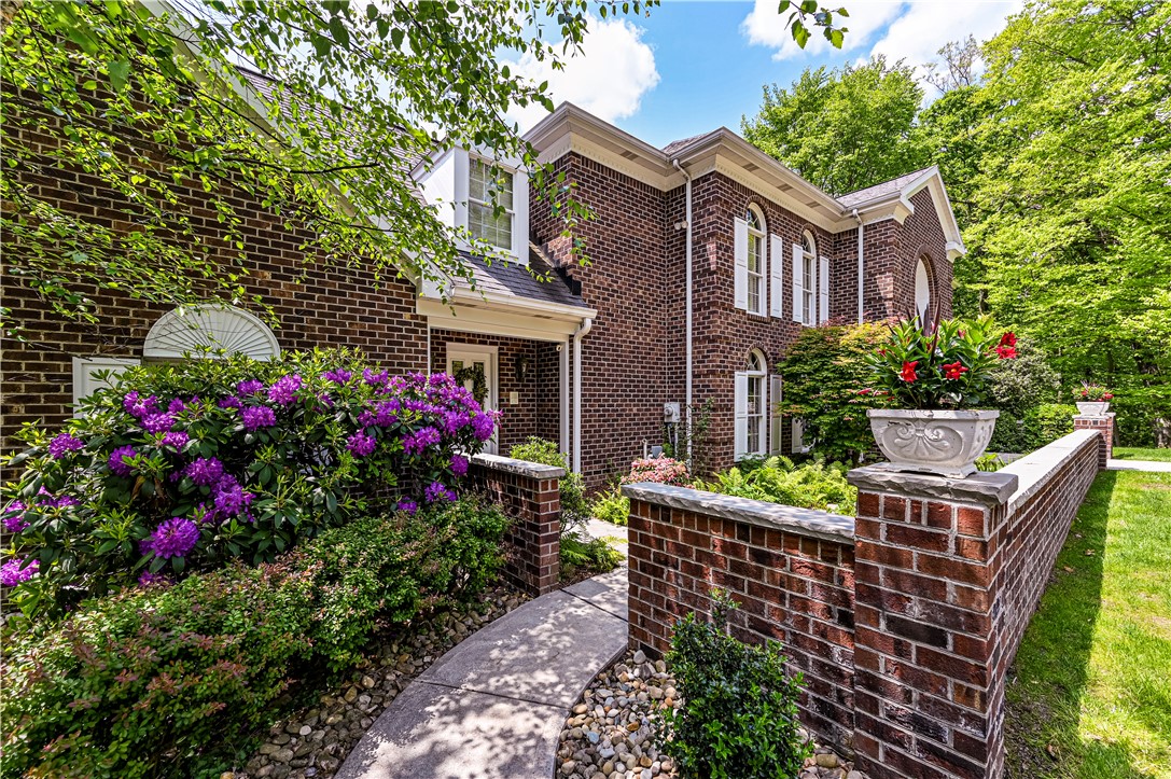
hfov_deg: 104.3
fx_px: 455
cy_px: 390
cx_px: 586
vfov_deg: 81.1
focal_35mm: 14
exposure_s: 1/100
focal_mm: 14
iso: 100
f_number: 8
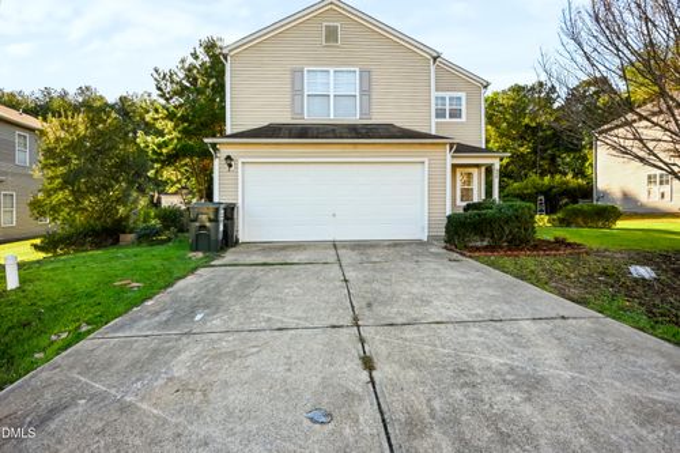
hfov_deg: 90.0
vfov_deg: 67.3
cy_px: 226
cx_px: 340
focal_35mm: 18
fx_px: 340
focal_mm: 12
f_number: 5.6
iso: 180
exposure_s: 1/250
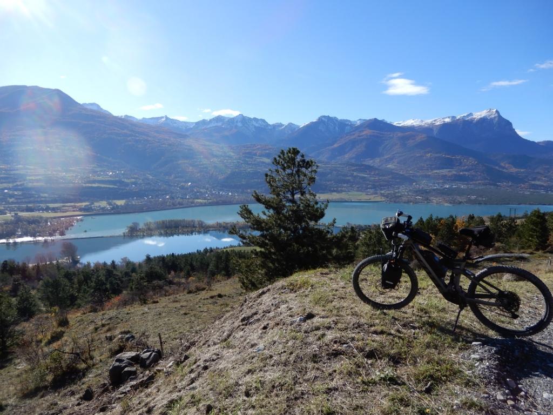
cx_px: 276
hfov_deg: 71.6
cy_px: 208
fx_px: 383
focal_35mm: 24
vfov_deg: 56.8
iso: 80
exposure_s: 1/800
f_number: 3.4
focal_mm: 4.3
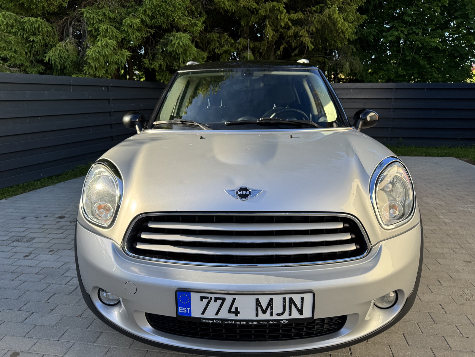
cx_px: 238
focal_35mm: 24
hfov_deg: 71.6
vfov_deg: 56.8
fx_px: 329
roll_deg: -0.6
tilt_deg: -13.9
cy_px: 178
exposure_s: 1/1026
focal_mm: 6.76
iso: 80
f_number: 1.78
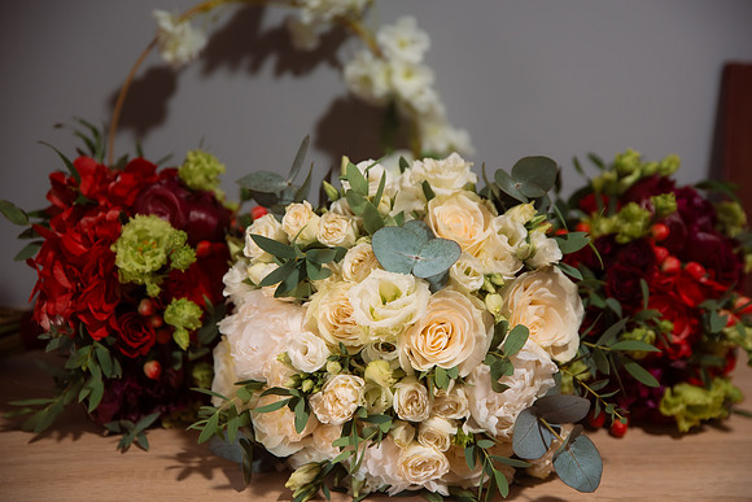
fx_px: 1279
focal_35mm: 61
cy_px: 265
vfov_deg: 22.2
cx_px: 390
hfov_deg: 32.8
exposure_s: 1/160
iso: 640
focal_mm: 58
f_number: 2.8
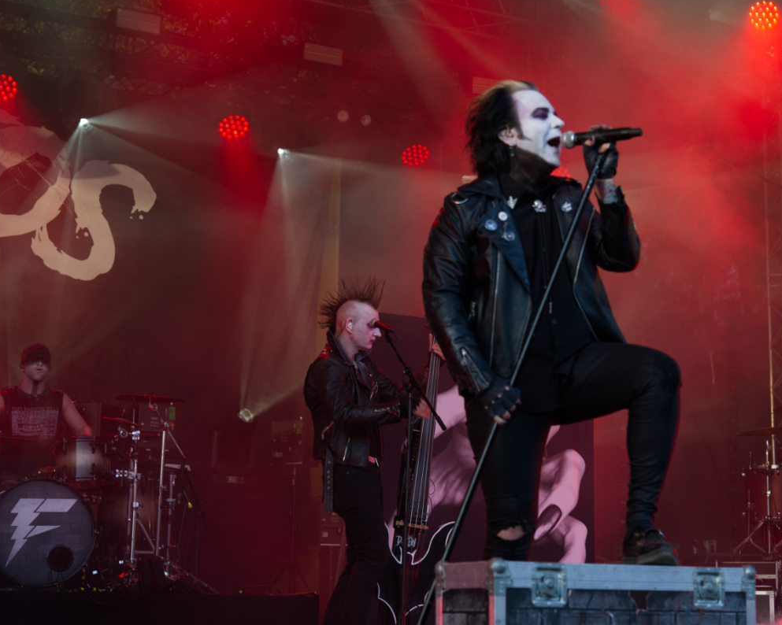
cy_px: 311
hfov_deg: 31.9
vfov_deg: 25.8
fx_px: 1365
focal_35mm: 59
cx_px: 440
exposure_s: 1/200
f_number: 4
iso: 200
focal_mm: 52
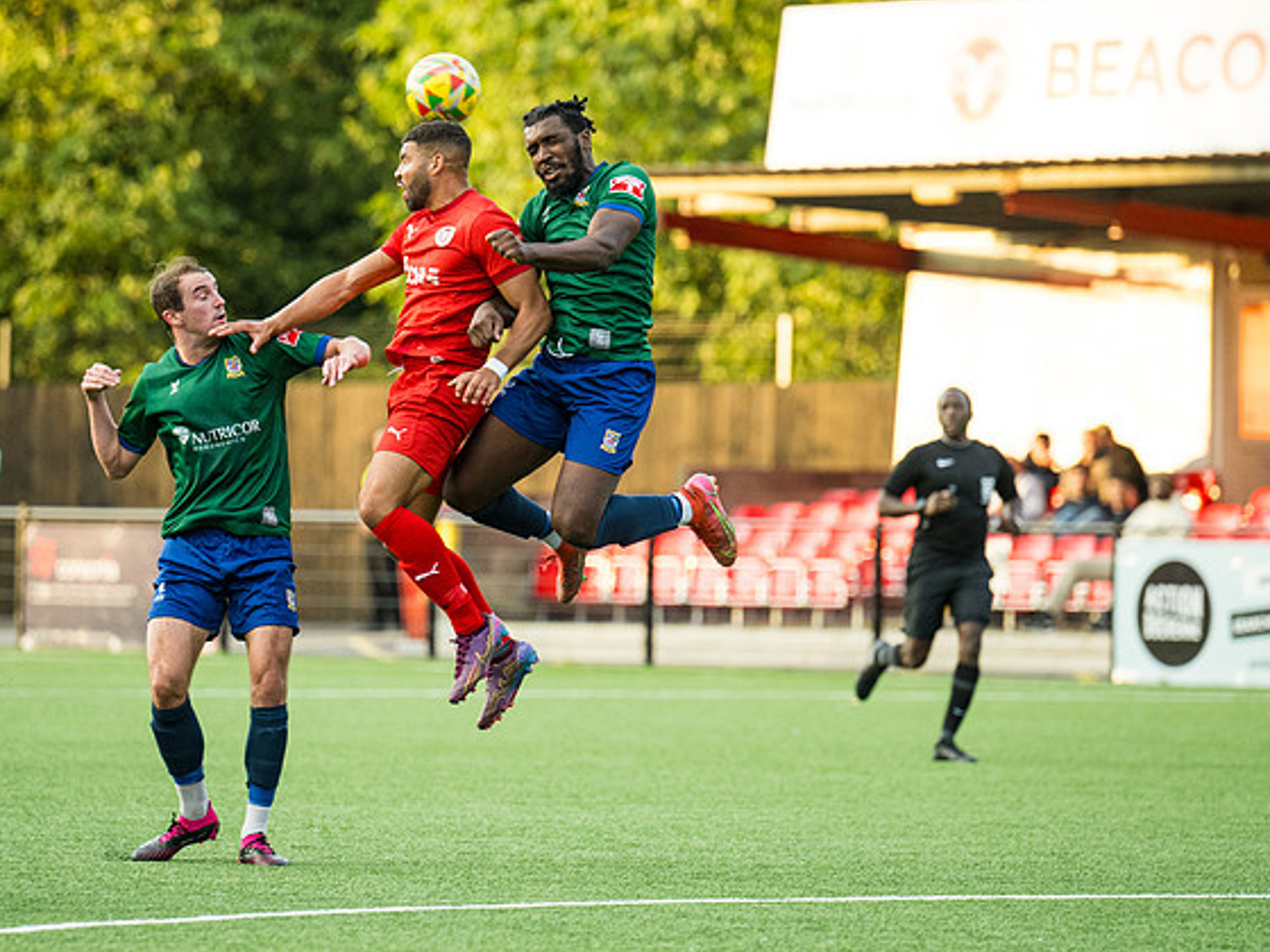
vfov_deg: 4.8
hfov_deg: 6.3
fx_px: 11447
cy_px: 495
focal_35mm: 312
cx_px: 453
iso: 800
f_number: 2.8
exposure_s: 1/800
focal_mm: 175
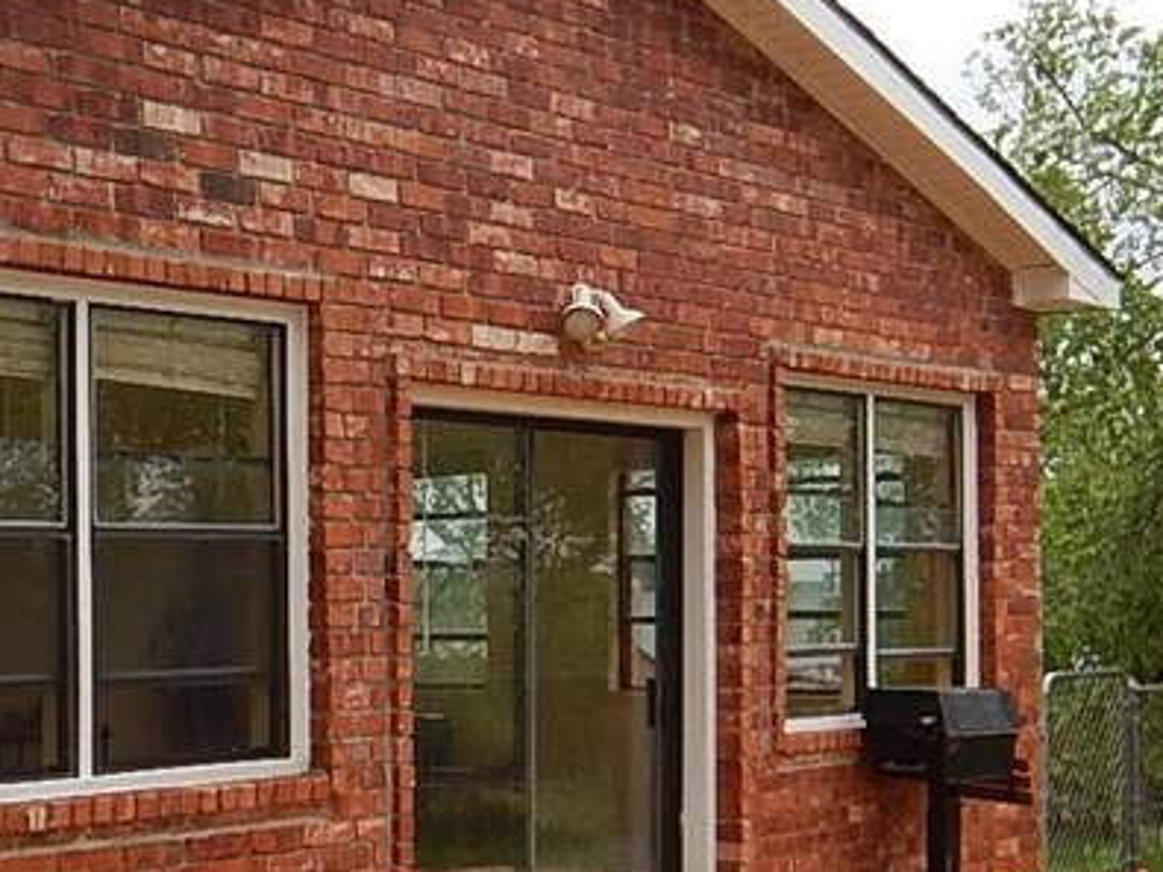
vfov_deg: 19.6
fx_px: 2520
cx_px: 467
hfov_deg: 25.9
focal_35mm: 75
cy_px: 578
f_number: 2.8
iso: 125
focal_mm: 5.1
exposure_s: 1/1000
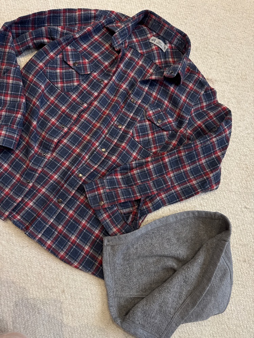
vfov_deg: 71.6
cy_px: 169
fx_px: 235
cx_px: 127
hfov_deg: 56.8
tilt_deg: -78.2
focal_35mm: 24
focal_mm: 6.76
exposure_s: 1/121
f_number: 1.78
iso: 160
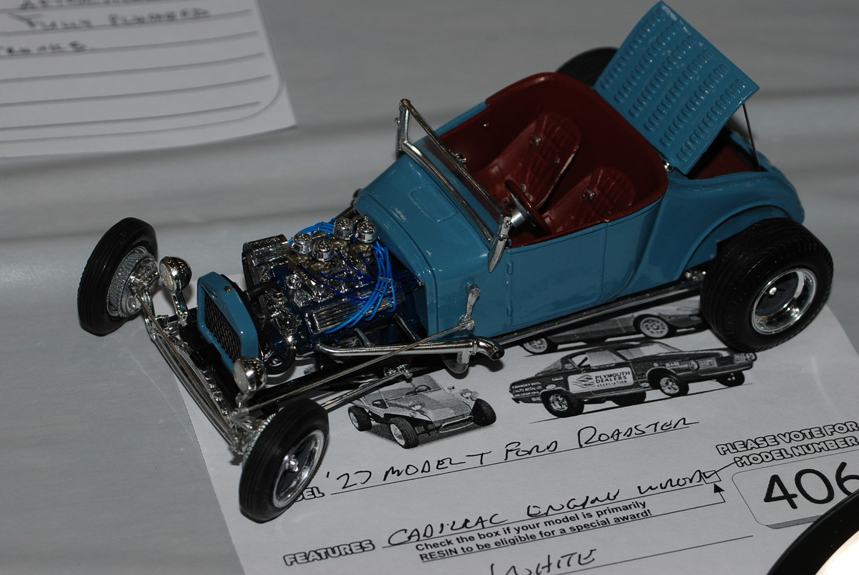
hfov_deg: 17.0
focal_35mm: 120
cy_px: 288
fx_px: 2867
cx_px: 430
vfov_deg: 11.5
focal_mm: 80
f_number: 5.6
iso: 200
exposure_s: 1/60
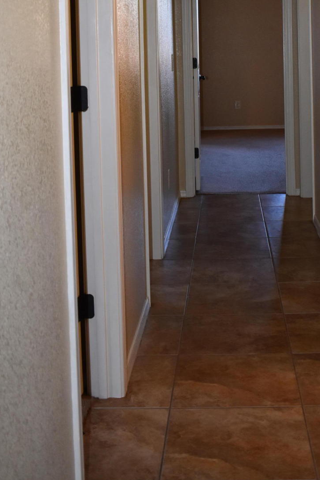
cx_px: 213
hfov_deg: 24.5
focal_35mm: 55
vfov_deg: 34.3
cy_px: 52
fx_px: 734
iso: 800
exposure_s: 1/160
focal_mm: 20
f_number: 3.8
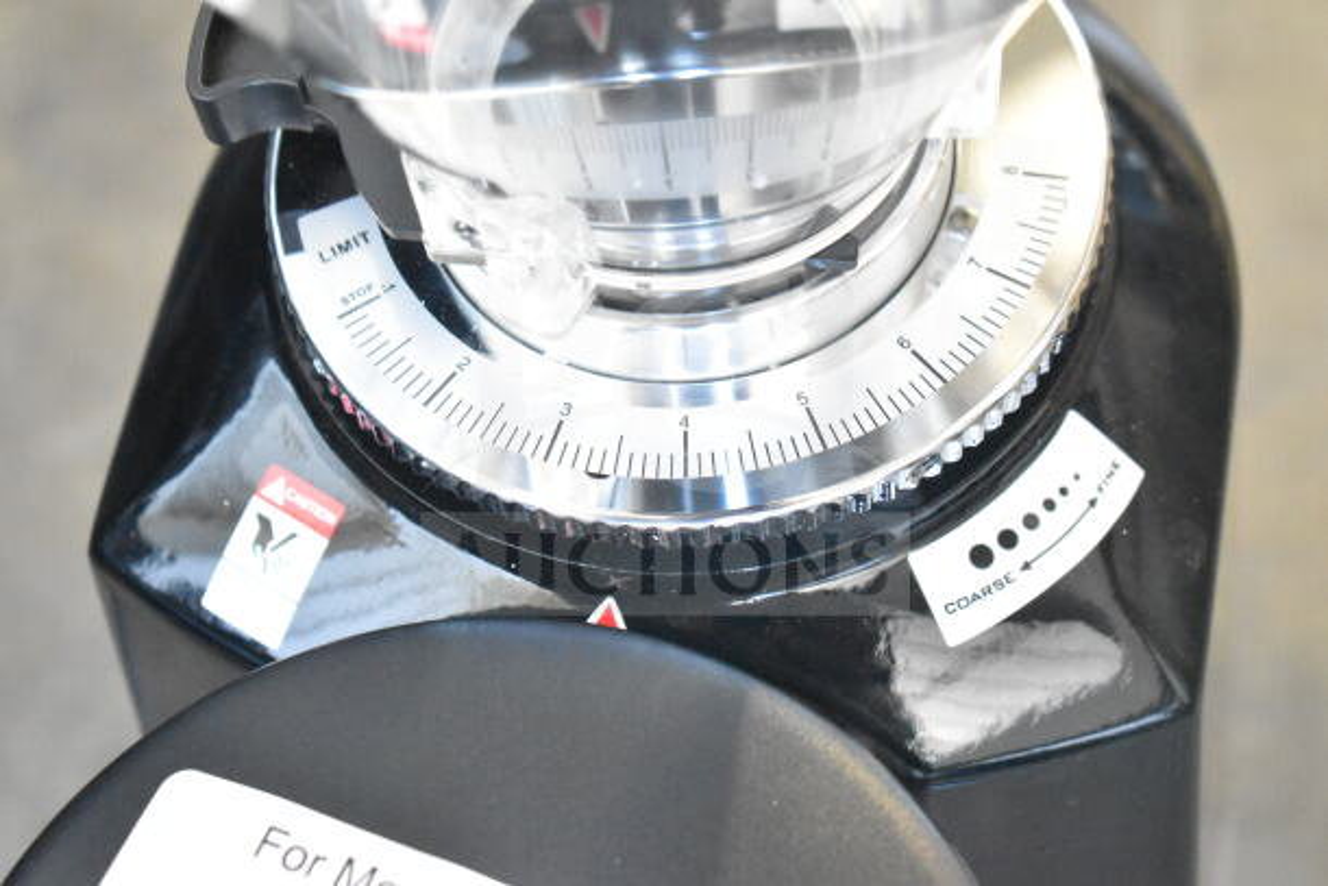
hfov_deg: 26.0
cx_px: 664
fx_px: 2878
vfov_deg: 17.5
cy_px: 443
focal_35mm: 78
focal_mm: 52
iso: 11400
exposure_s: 1/80
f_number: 5.6
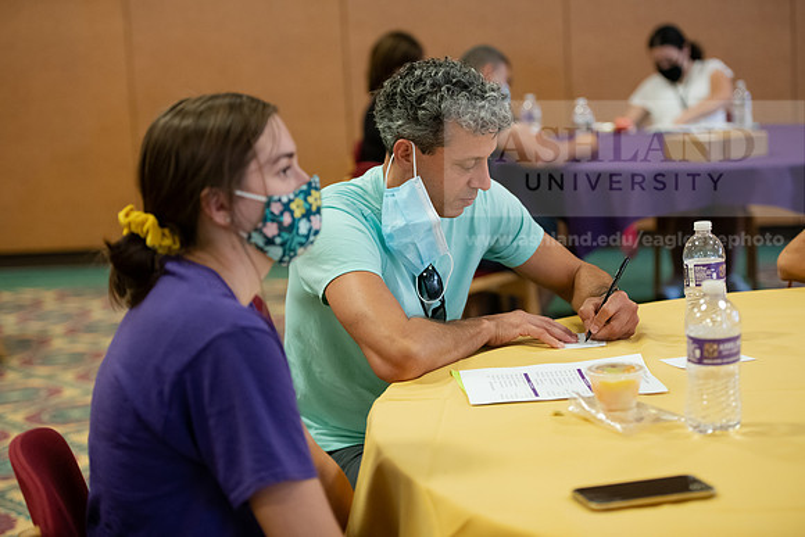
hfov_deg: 27.0
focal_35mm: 75
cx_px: 402
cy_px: 268
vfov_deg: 18.2
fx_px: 1677
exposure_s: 1/200
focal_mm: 75
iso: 2000
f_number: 3.2
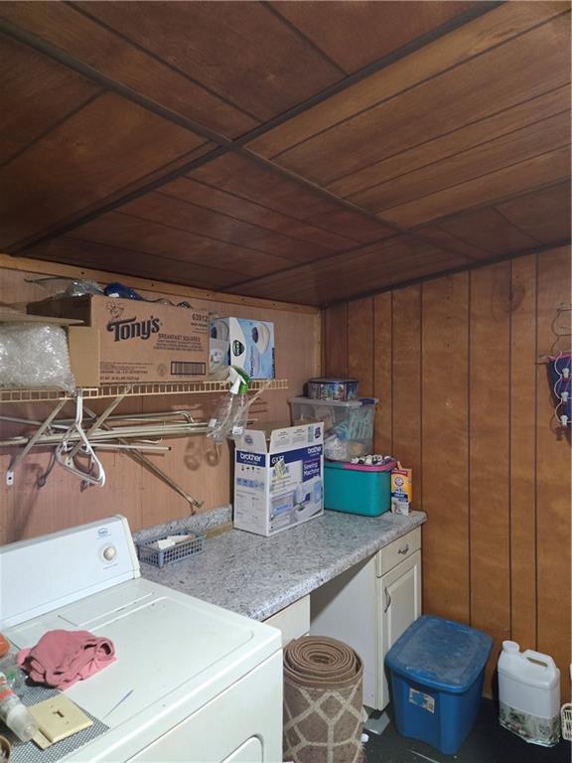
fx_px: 507
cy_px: 382
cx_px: 286
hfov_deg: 58.9
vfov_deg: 73.9
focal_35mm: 23
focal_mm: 5.4
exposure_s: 1/60
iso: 1000
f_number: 1.8
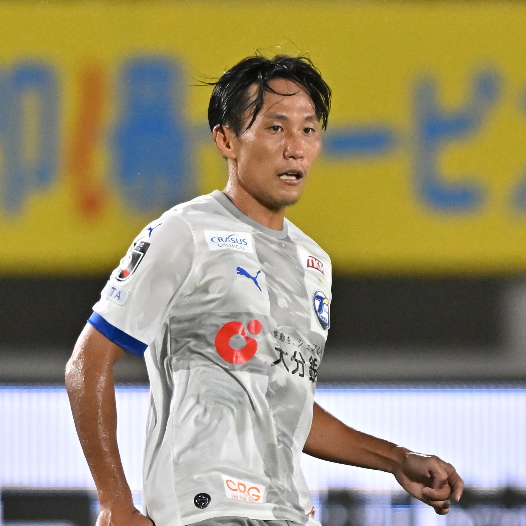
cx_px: 289
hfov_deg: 0.8
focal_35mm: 2181
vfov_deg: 0.8
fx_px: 37495
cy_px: 526
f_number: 4
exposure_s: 1/2000
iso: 2500
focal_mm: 560
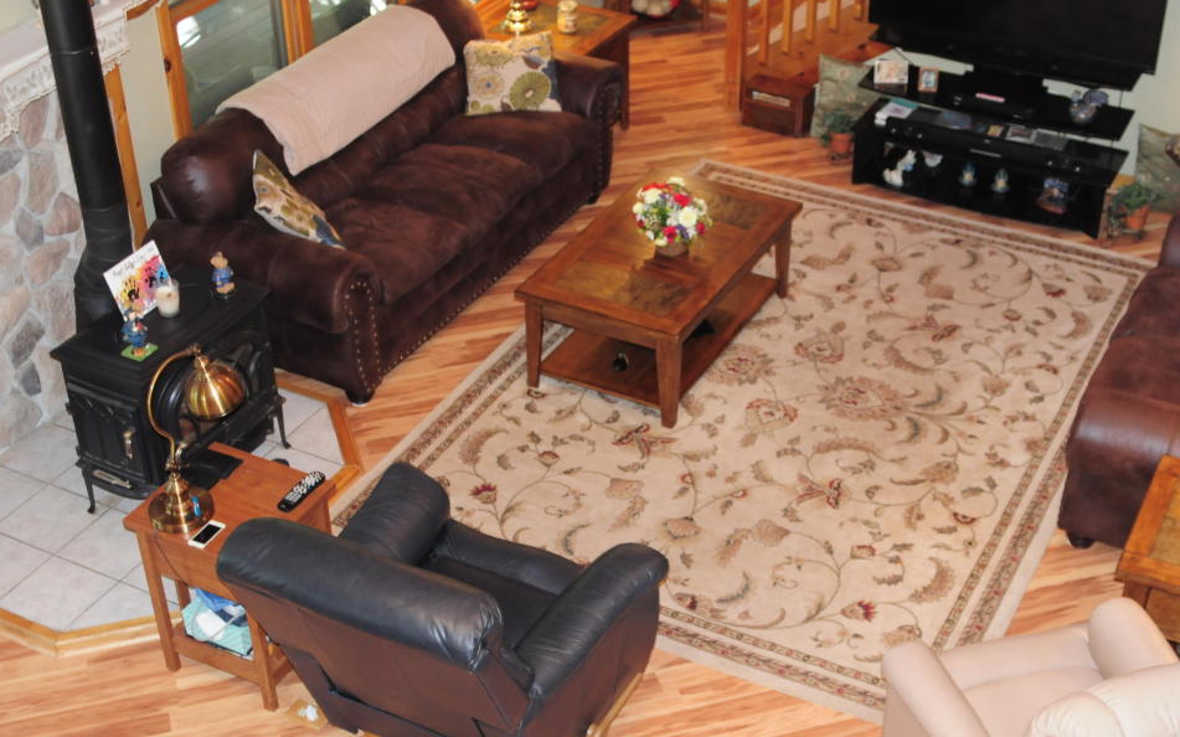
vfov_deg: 24.8
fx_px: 1672
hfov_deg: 38.8
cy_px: 409
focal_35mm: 52
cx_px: 648
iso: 900
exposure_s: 1/60
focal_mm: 28
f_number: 5
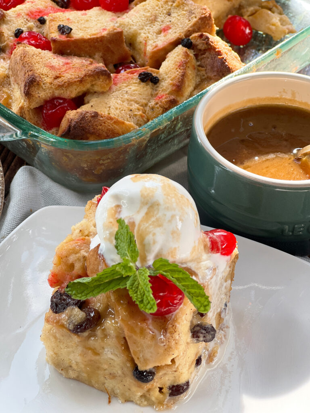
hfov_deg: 19.1
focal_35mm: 77
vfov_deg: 25.3
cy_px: 206
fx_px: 919
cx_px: 155
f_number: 2.8
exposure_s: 1/121
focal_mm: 9
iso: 40
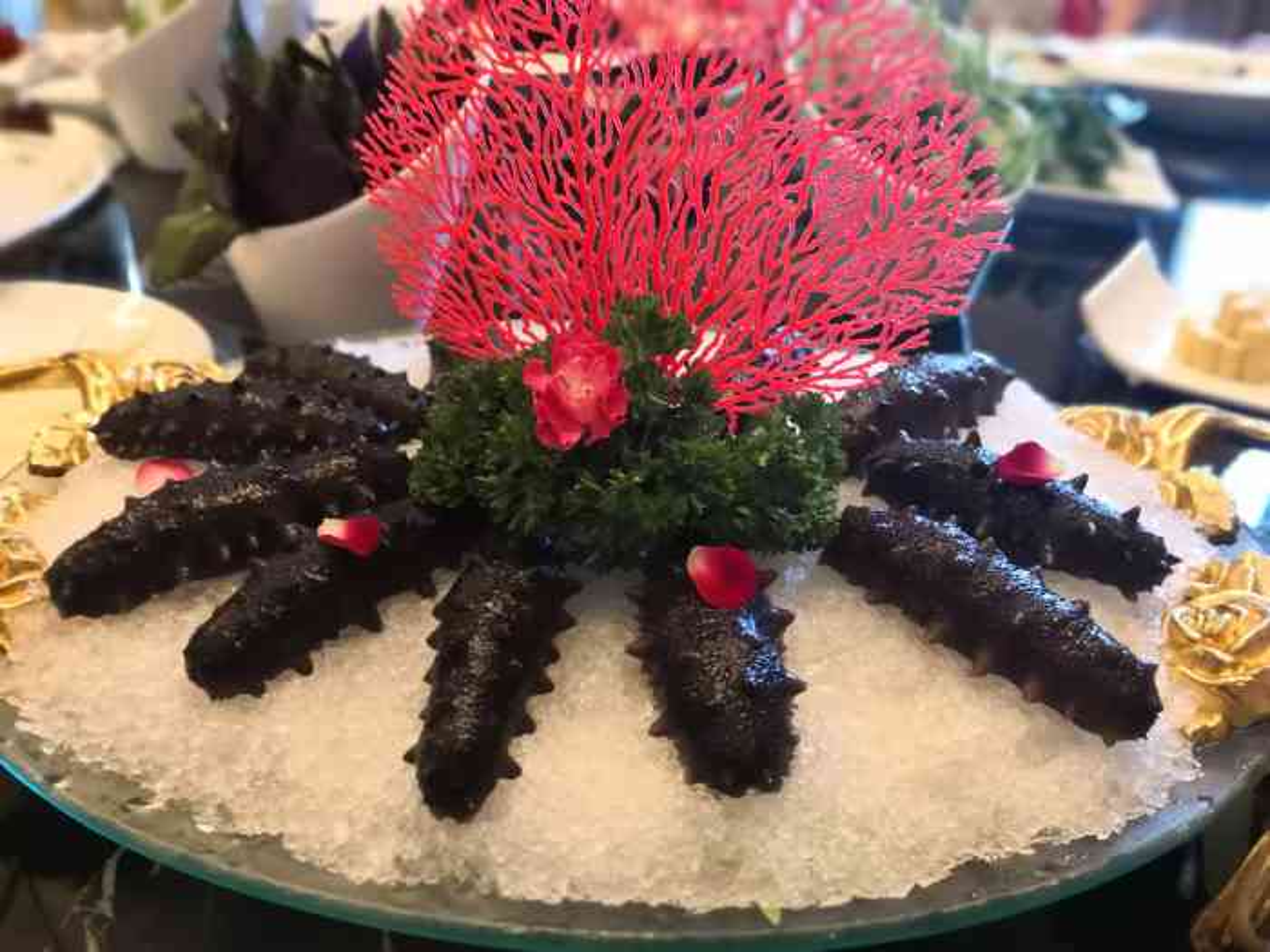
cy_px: 476
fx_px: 991
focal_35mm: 27
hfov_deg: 65.3
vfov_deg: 51.4
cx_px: 635
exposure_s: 1/25
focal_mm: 3.95
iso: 400
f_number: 4
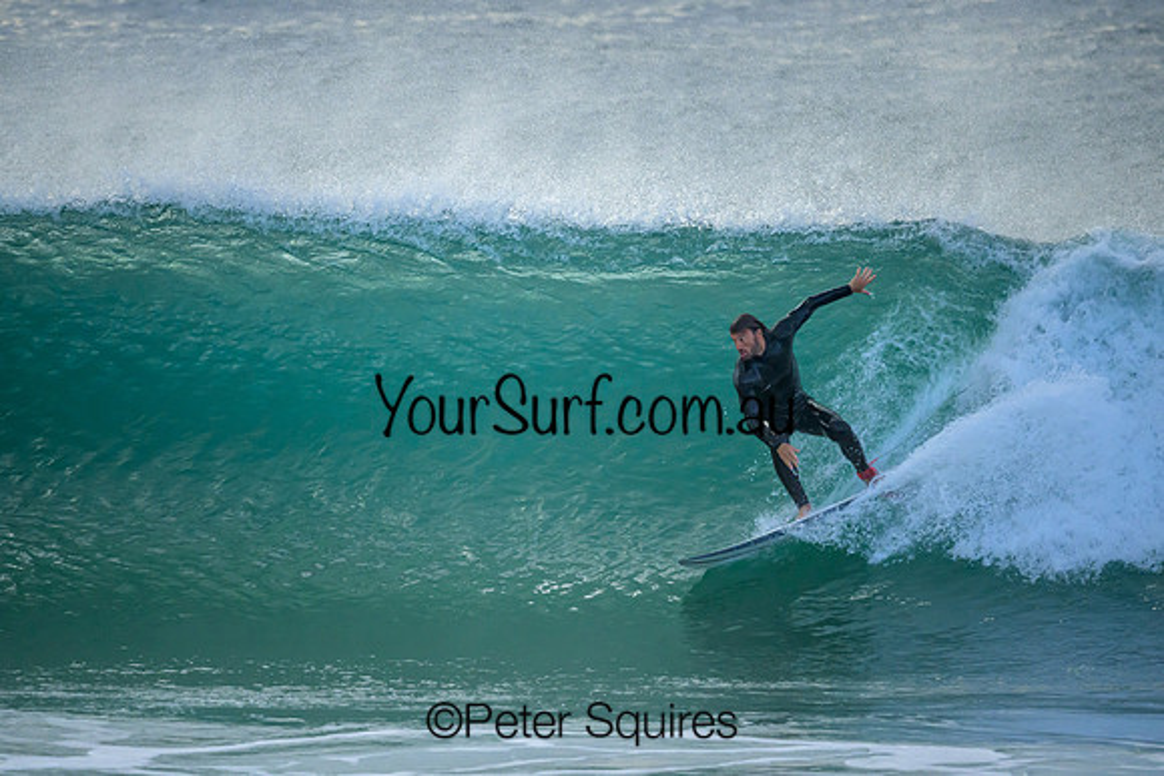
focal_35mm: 800
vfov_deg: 1.7
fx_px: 25872
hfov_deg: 2.6
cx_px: 582
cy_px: 388
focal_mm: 800
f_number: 6.3
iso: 2800
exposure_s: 1/2500
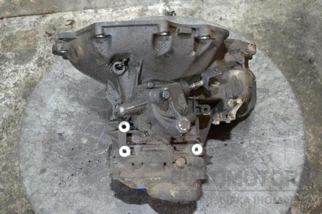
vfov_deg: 28.1
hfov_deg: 41.1
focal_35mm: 48
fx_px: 429
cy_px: 107
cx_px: 161
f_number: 4.8
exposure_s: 1/30
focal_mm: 32
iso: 2800
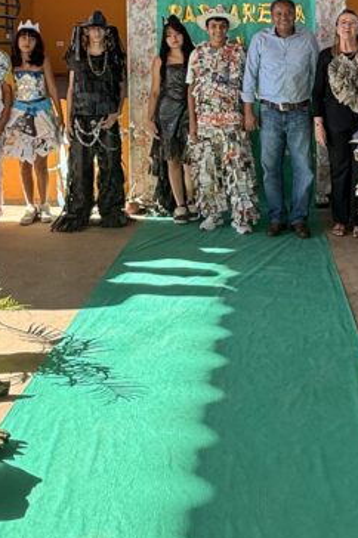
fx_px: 613
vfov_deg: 43.2
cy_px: 50
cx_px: 256
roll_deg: +0.5
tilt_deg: +0.6
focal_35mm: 41
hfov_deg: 32.1
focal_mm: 2.22
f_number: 2.2
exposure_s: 1/128
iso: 64
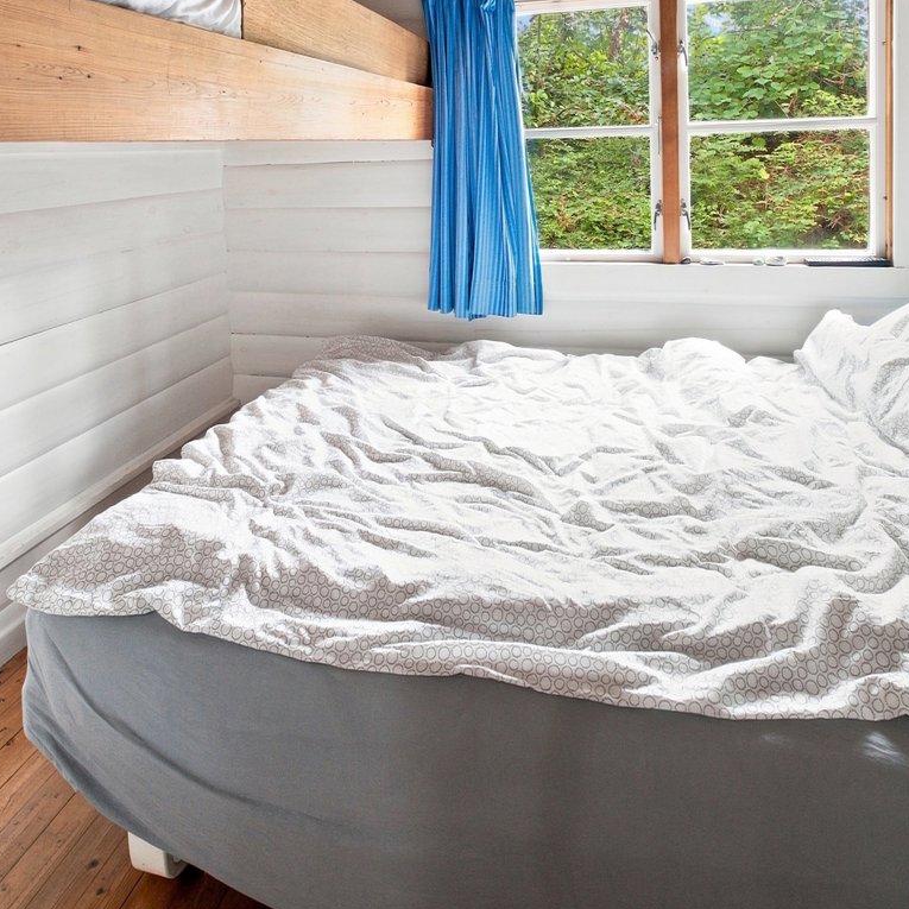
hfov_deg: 74.8
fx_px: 594
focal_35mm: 20
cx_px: 456
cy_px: 198
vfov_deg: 68.6
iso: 1250
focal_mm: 10
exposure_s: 1/40
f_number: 8
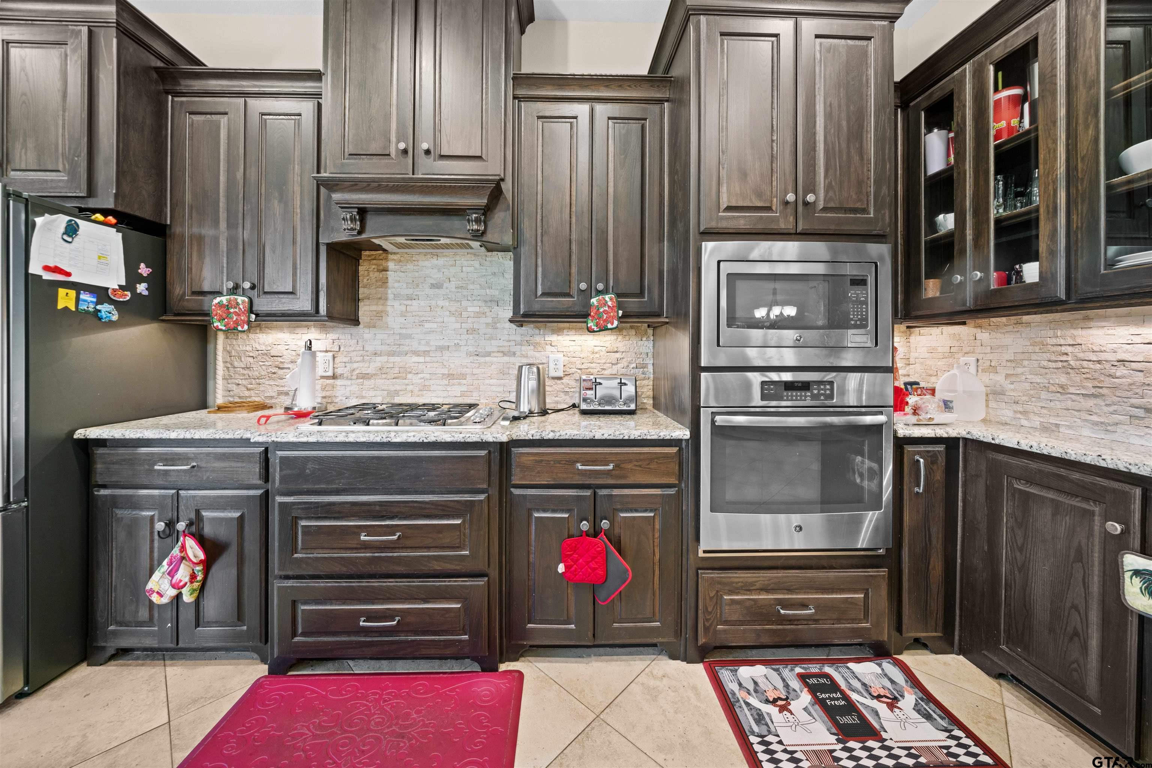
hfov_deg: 112.6
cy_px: 384
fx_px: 384
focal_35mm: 12
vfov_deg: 90.0
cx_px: 576
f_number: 9
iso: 400
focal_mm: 12
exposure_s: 1.3
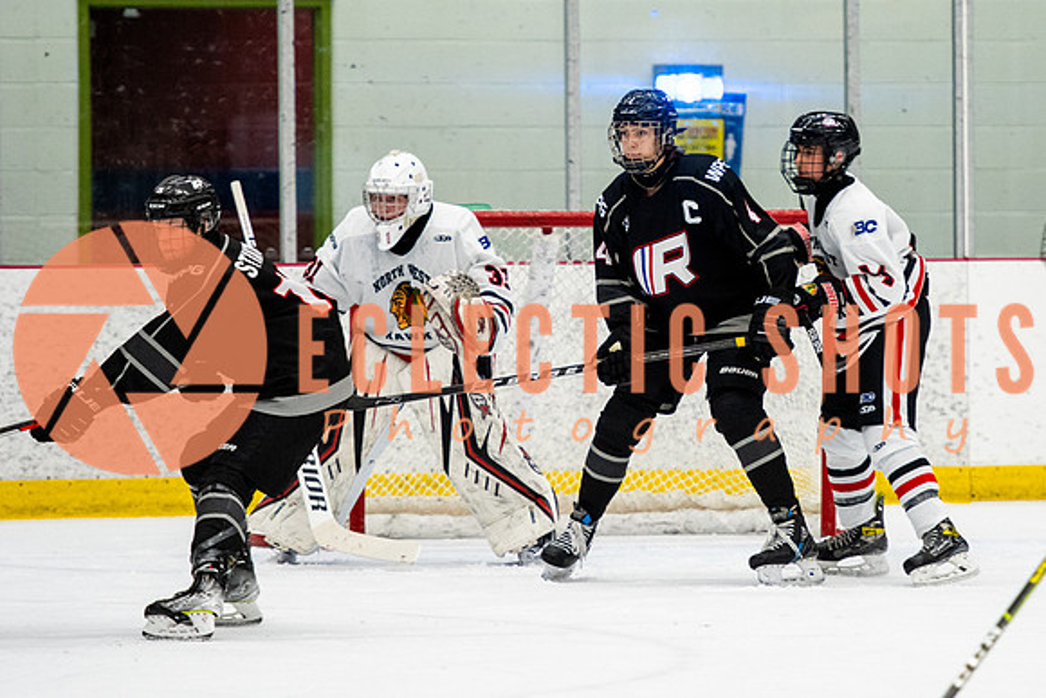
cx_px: 684
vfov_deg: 3.9
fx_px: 10291
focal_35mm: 354
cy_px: 245
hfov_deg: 5.8
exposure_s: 1/640
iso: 2000
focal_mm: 180
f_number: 2.8
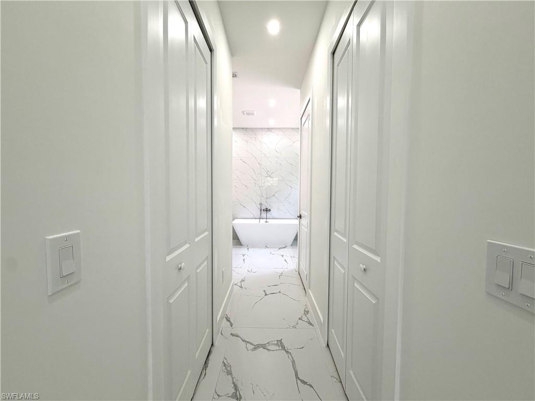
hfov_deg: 102.1
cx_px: 268
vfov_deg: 85.7
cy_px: 200
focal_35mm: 14
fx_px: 216
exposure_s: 1/120
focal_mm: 2.22
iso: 100
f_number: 2.2
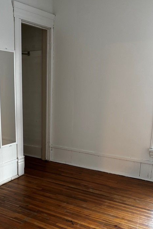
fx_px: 255
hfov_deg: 32.9
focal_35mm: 40
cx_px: 41
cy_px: 149
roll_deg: -0.5
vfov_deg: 47.8
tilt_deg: -15.4
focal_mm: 5.96
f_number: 1.6
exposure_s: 1/40
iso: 500
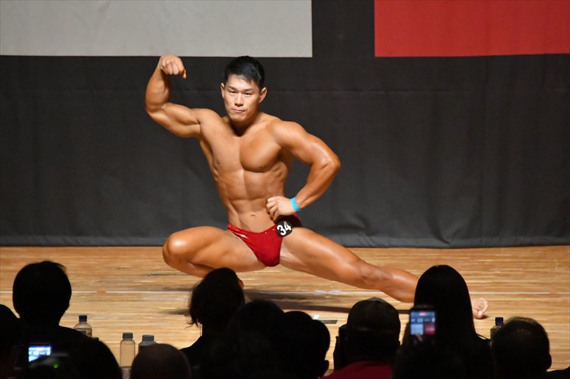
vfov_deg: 4.0
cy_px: 190
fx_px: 5460
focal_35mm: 345
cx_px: 285
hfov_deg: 6.0
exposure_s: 1/400
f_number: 5.6
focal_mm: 230
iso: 12800
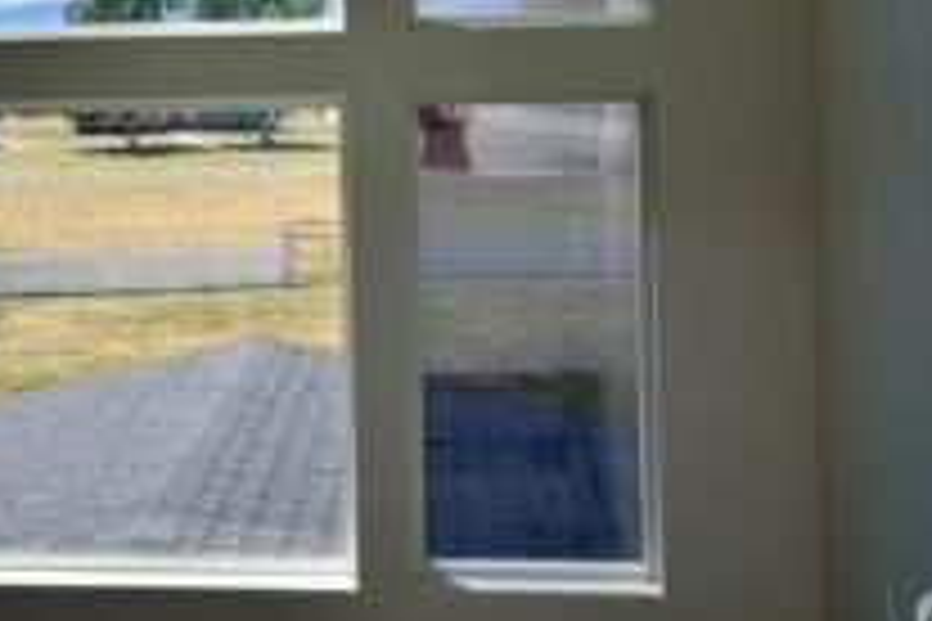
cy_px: 56
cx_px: 275
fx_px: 1501
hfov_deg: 34.0
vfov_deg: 22.8
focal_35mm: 58
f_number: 5.6
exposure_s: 1/250
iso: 100
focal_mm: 20
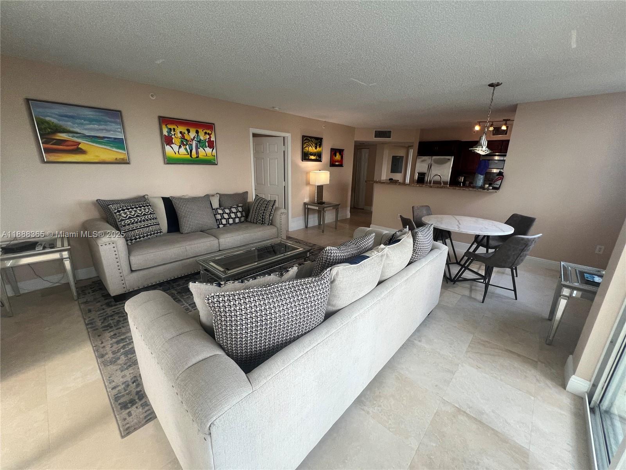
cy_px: 235
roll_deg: -1.7
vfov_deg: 89.9
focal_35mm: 13
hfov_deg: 106.2
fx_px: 235
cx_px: 313
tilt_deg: -14.9
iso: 100
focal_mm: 1.57
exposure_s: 1/99
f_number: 1.8
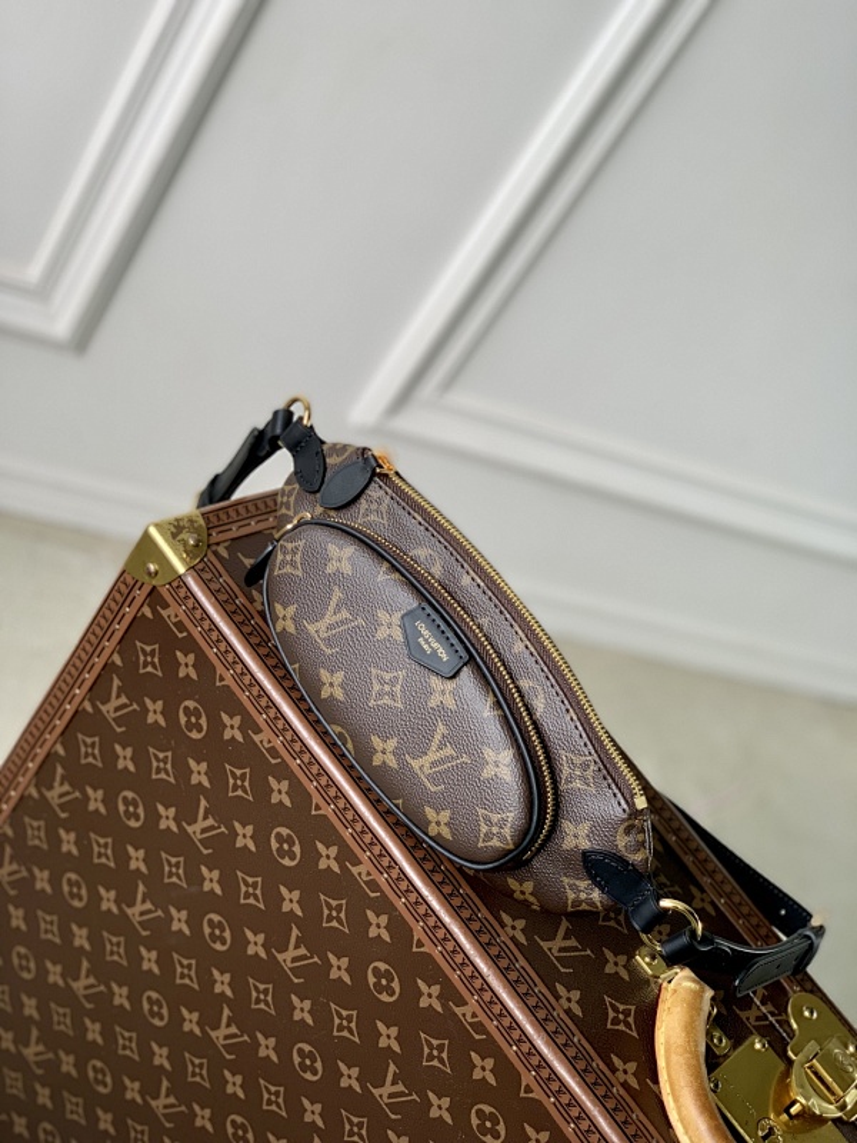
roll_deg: -37.0
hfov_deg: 28.0
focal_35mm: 52
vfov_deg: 36.8
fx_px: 1717
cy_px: 572
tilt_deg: -35.7
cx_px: 428
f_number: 2.4
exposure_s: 1/122
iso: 20
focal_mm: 6
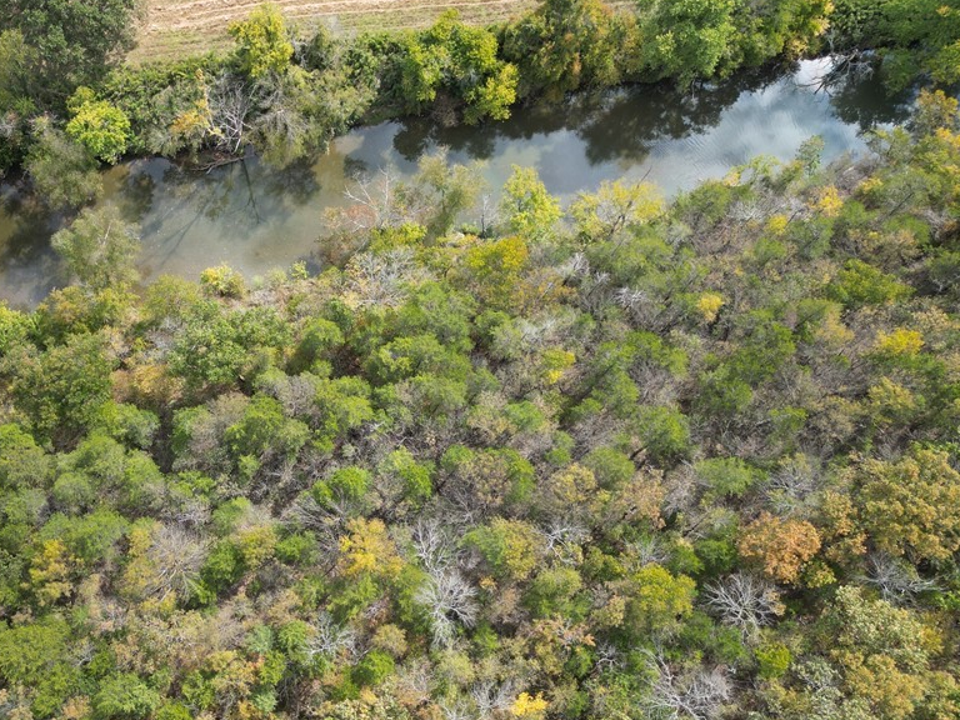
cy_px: 365
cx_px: 324
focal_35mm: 32
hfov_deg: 55.7
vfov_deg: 44.2
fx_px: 887
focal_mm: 6.72
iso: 100
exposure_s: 1/1000
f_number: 1.7
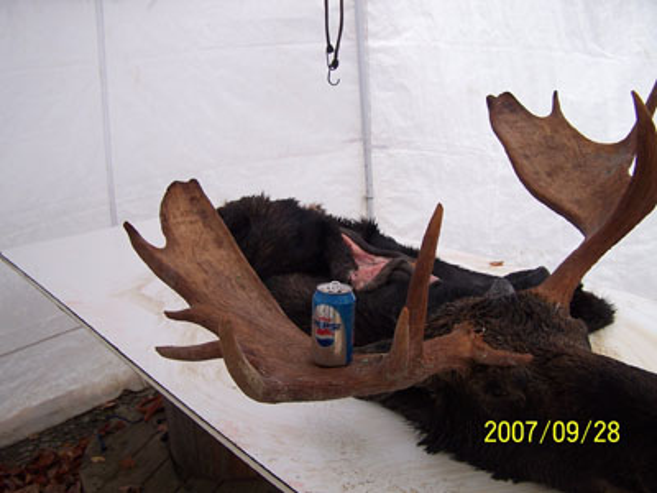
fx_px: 721
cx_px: 328
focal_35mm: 38
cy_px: 246
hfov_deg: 49.0
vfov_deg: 37.7
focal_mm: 6.3
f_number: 2.8
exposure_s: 1/60
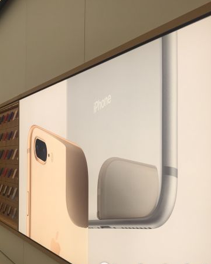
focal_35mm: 44
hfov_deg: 33.0
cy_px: 153
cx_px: 36
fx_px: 343
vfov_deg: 41.9
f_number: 2.2
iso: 32
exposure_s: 1/163
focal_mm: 4.15
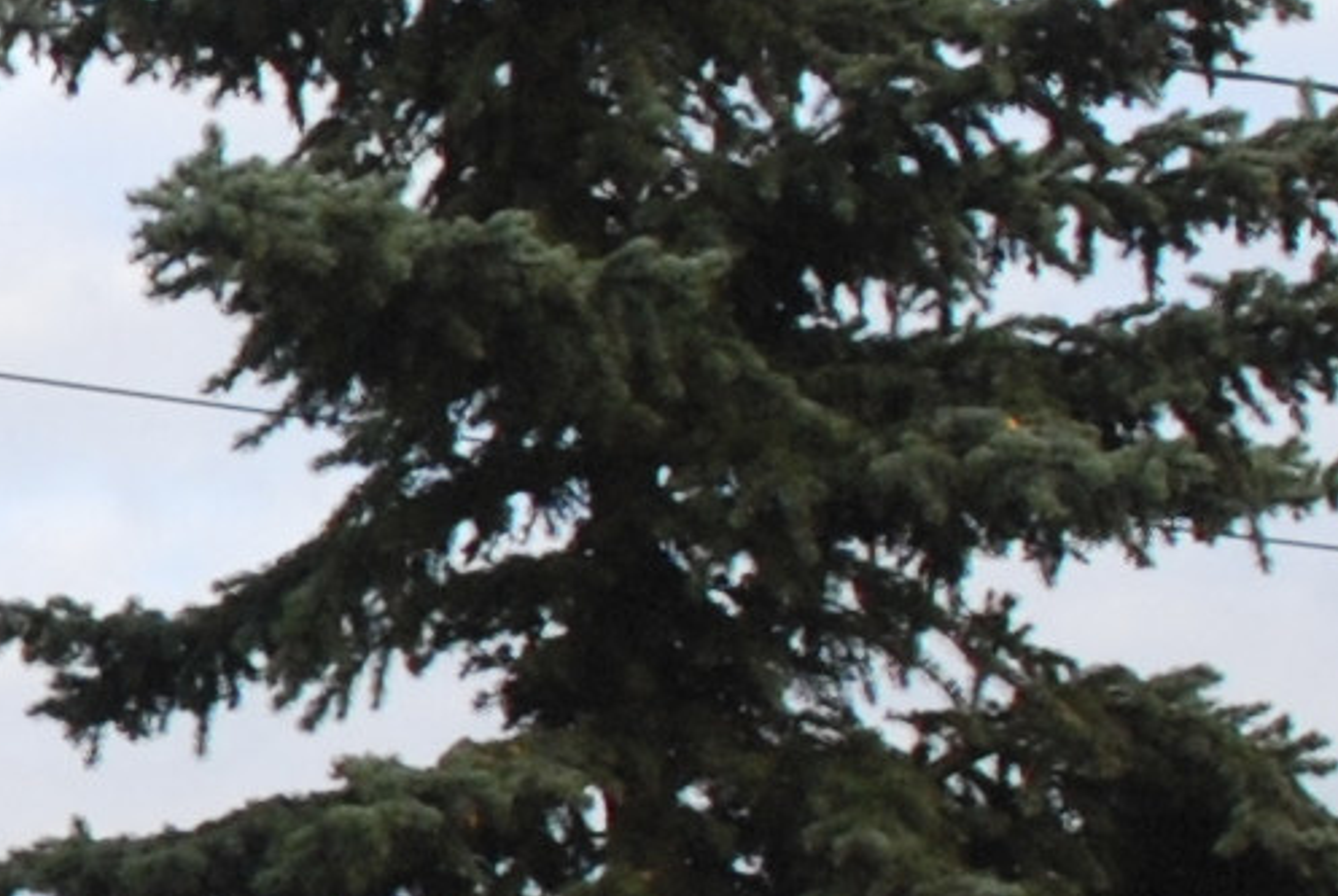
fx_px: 9566
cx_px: -1508
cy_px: 570
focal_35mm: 257
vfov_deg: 5.4
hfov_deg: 7.6
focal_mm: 22
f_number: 7.1
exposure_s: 1/200
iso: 400
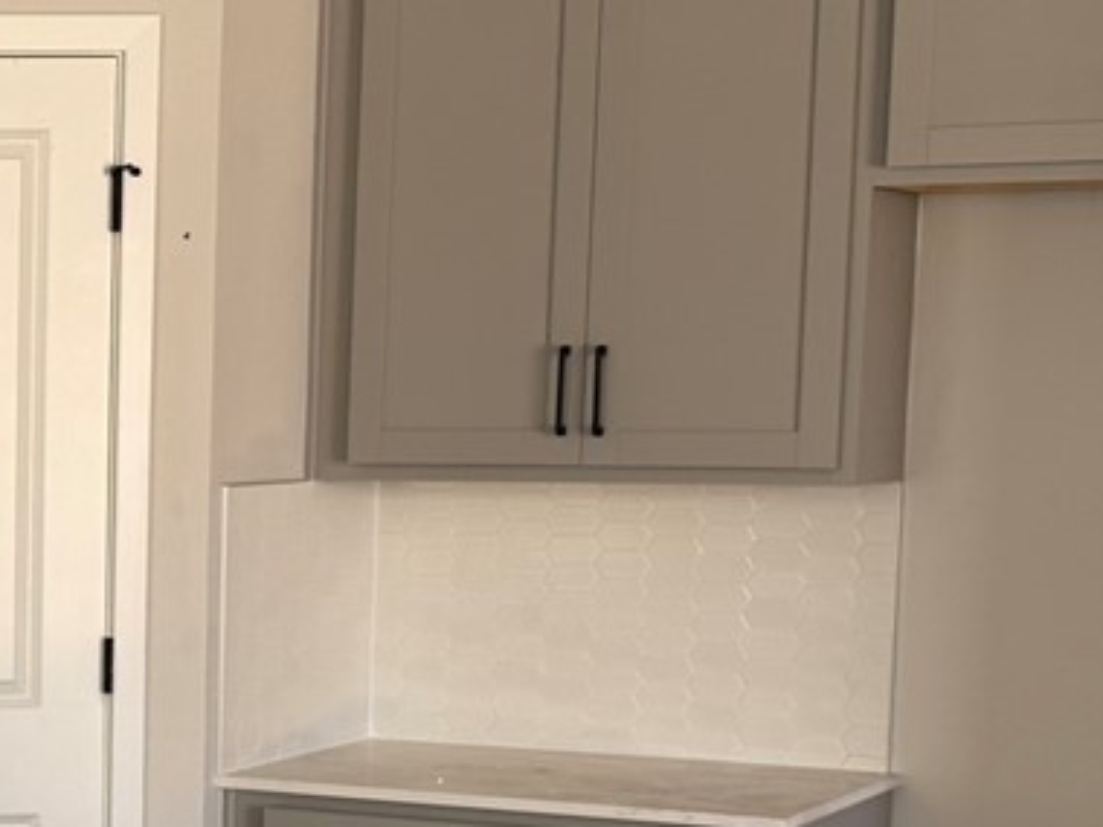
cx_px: -409
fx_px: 3218
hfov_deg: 17.9
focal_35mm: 101
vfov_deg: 14.4
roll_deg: +0.8
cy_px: 812
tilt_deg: -5.4
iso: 100
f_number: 1.78
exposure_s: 1/121
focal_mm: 6.76
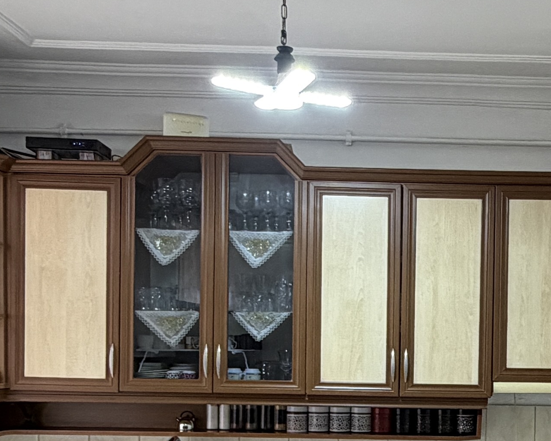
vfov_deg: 24.3
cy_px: 393
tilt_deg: -1.6
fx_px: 995
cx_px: 480
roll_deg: -0.2
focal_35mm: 61
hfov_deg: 29.8
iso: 160
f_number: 2.2
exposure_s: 1/100
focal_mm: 2.22
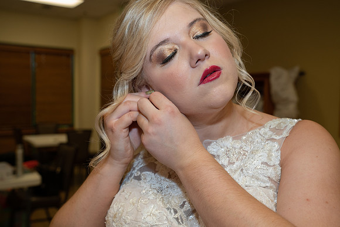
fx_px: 359
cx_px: 170
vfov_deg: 35.1
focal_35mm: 38
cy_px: 114
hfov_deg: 50.7
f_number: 5
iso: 2000
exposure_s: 1/200
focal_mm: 38
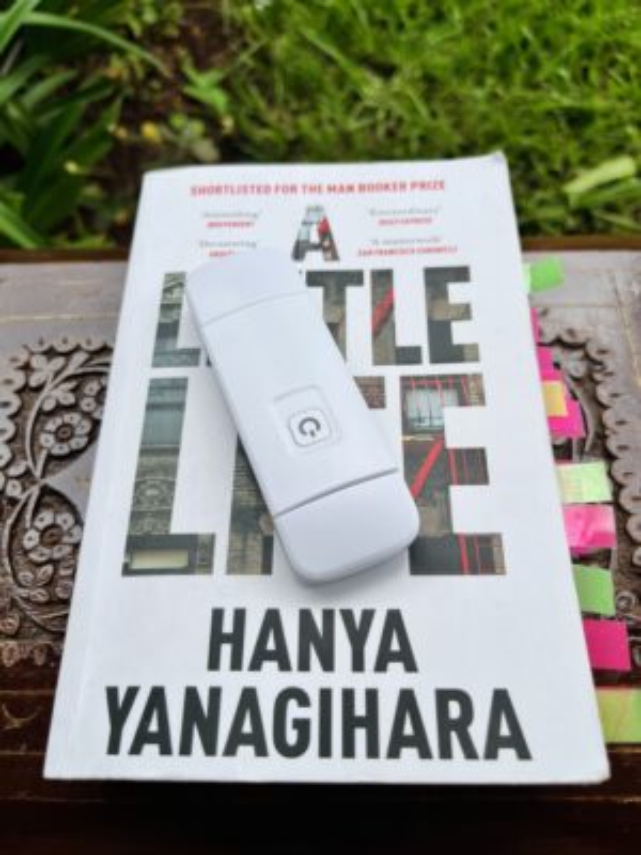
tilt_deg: -63.7
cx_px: 320
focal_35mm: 26
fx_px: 642
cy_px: 428
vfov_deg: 67.3
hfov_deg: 53.1
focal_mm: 5.1
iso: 50
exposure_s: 1/983
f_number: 1.6
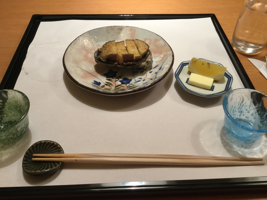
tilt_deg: -49.2
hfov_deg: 58.4
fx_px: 239
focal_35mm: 31
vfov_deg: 45.4
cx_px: 134
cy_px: 100
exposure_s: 1/30
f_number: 2.4
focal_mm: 3.3
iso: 64
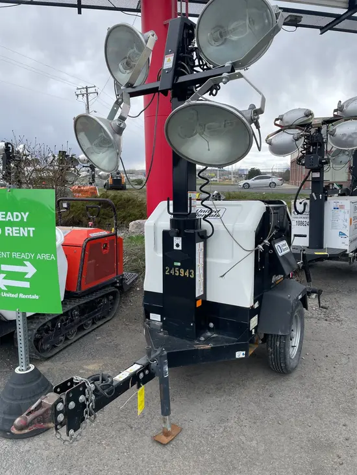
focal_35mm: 26
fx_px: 357
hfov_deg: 53.1
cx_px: 178
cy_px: 238
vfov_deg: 67.3
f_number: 1.6
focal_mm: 4.2
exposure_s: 1/1553
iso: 32
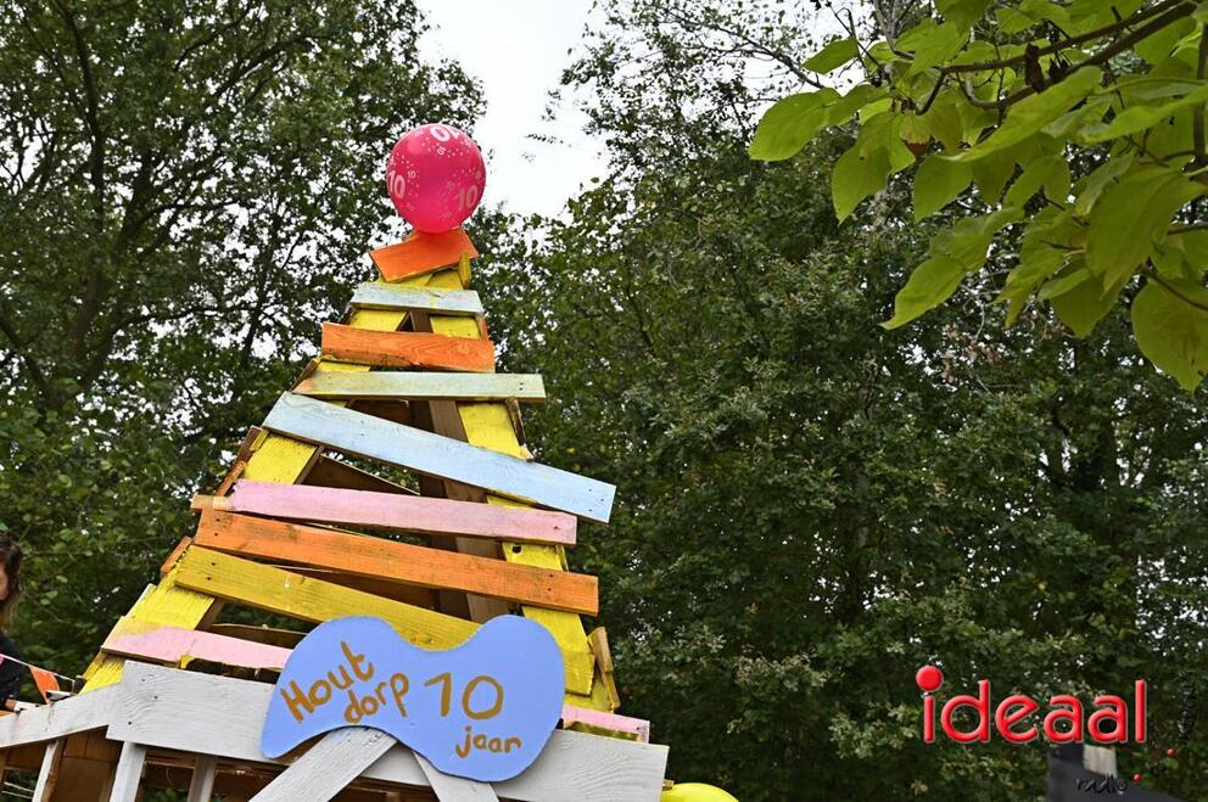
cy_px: 401
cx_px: 604
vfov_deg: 33.3
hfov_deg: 48.5
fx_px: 1341
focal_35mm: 40
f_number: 6.3
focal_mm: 40
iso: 200
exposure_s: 1/160
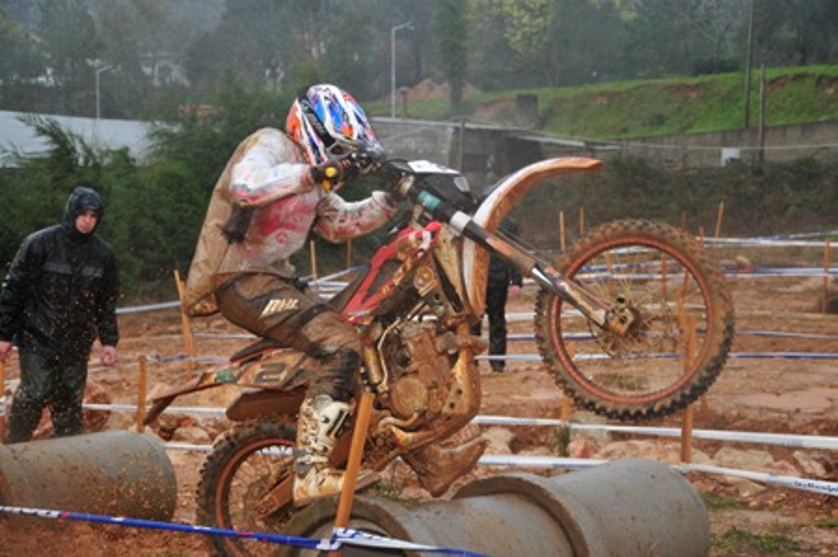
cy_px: 278
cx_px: 419
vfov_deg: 17.5
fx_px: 1814
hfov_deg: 26.0
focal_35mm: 78
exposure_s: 1/400
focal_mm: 52
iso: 400
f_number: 5
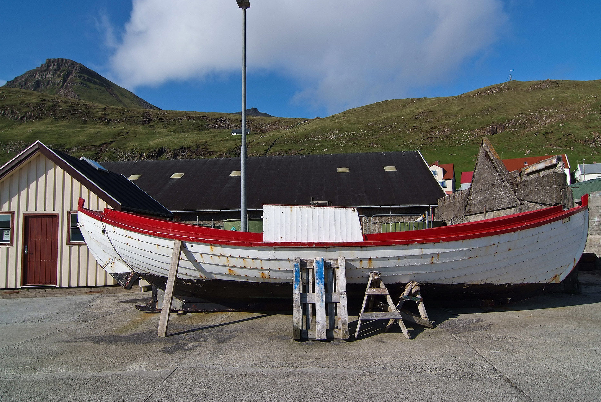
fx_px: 368
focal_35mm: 22
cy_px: 195
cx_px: 304
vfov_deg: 57.3
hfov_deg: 78.5
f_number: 5.6
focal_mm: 13
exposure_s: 1/900
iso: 100
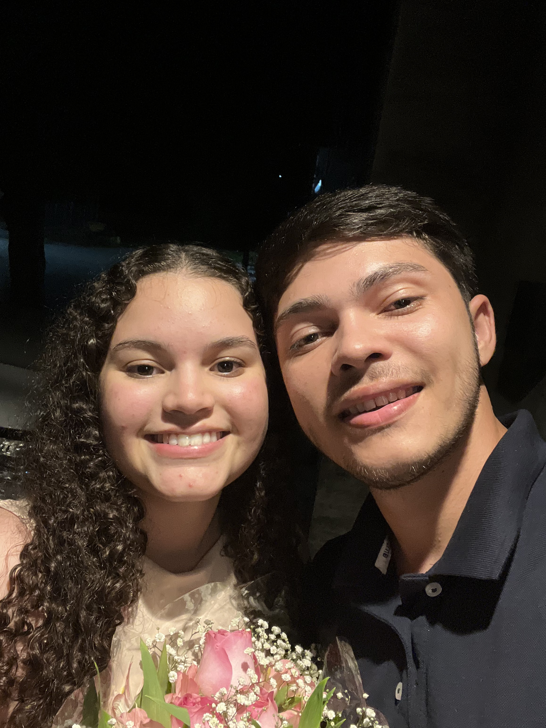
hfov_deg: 46.8
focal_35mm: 30
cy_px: 364
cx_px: 273
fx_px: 631
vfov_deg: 60.0
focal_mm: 2.71
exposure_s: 1/40
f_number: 2.2
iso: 320
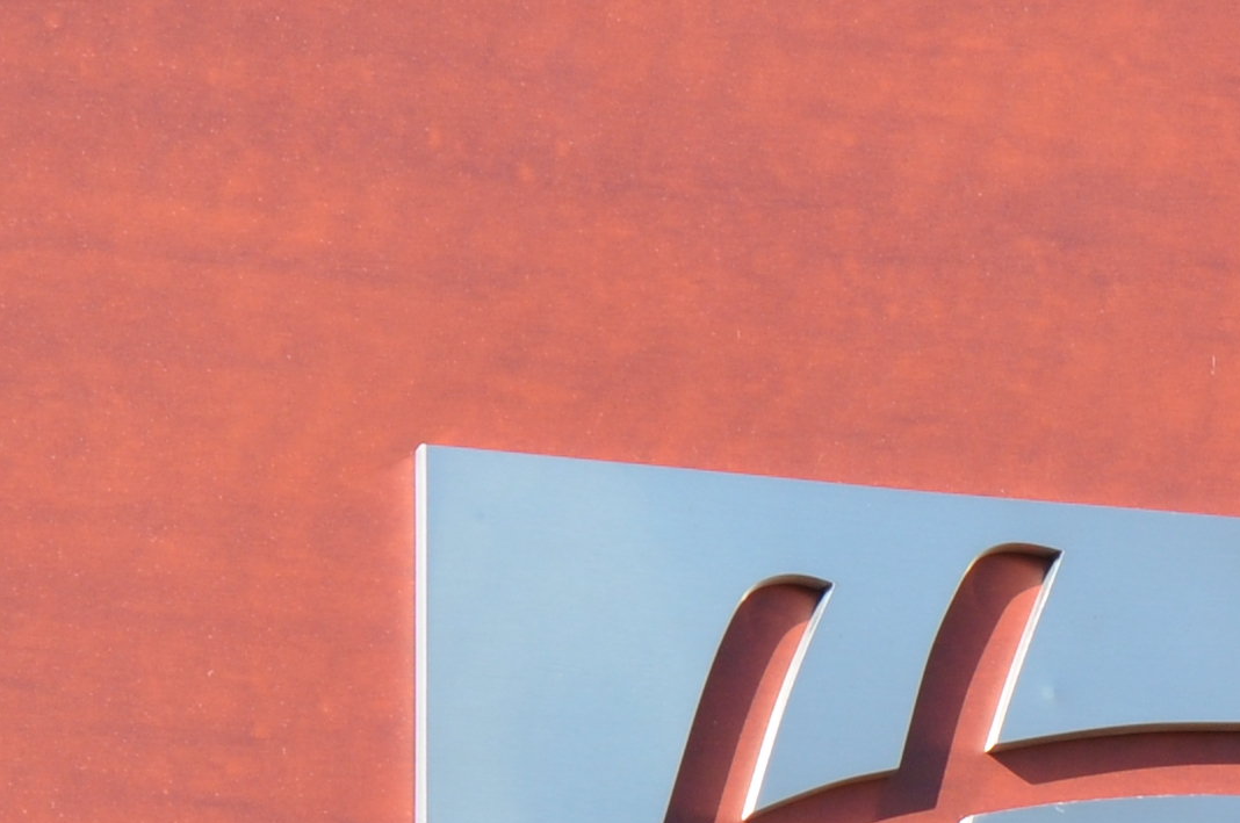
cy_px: 1588
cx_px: 1541
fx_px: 8702
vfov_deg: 5.3
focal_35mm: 253
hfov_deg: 8.1
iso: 200
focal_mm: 42
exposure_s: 1/100
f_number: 10
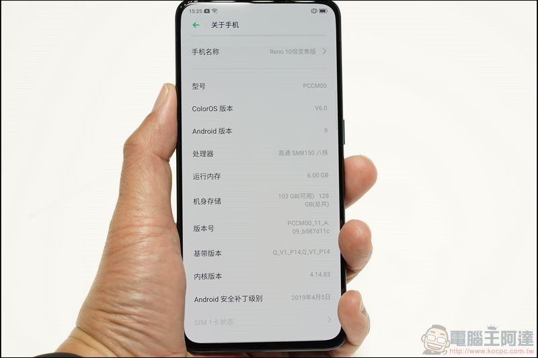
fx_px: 851
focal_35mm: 57
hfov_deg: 35.1
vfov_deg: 23.7
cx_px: 269
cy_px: 179
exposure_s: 1/50
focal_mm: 38
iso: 250
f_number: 4.5
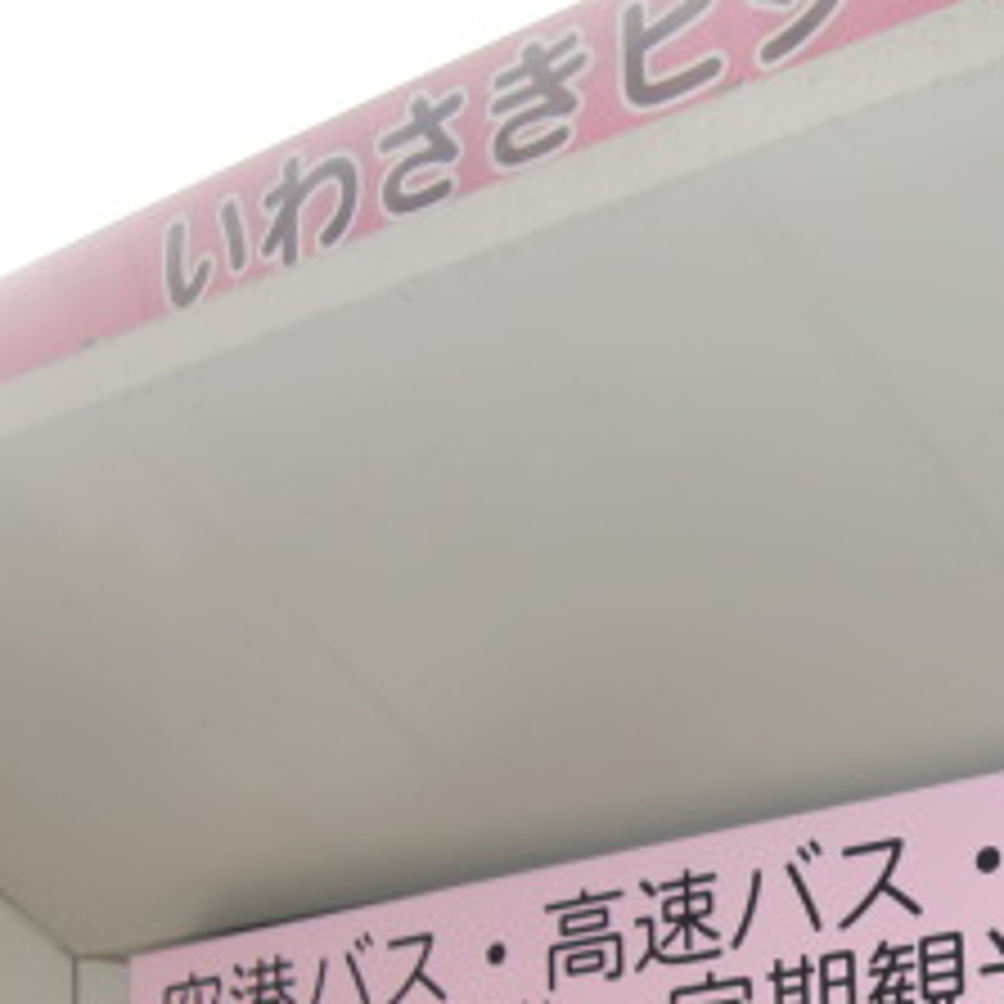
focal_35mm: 71
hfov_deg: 22.9
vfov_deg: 23.2
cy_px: 1022
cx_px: 1108
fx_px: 2330
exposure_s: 1/160
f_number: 2.6
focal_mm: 4.9
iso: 64
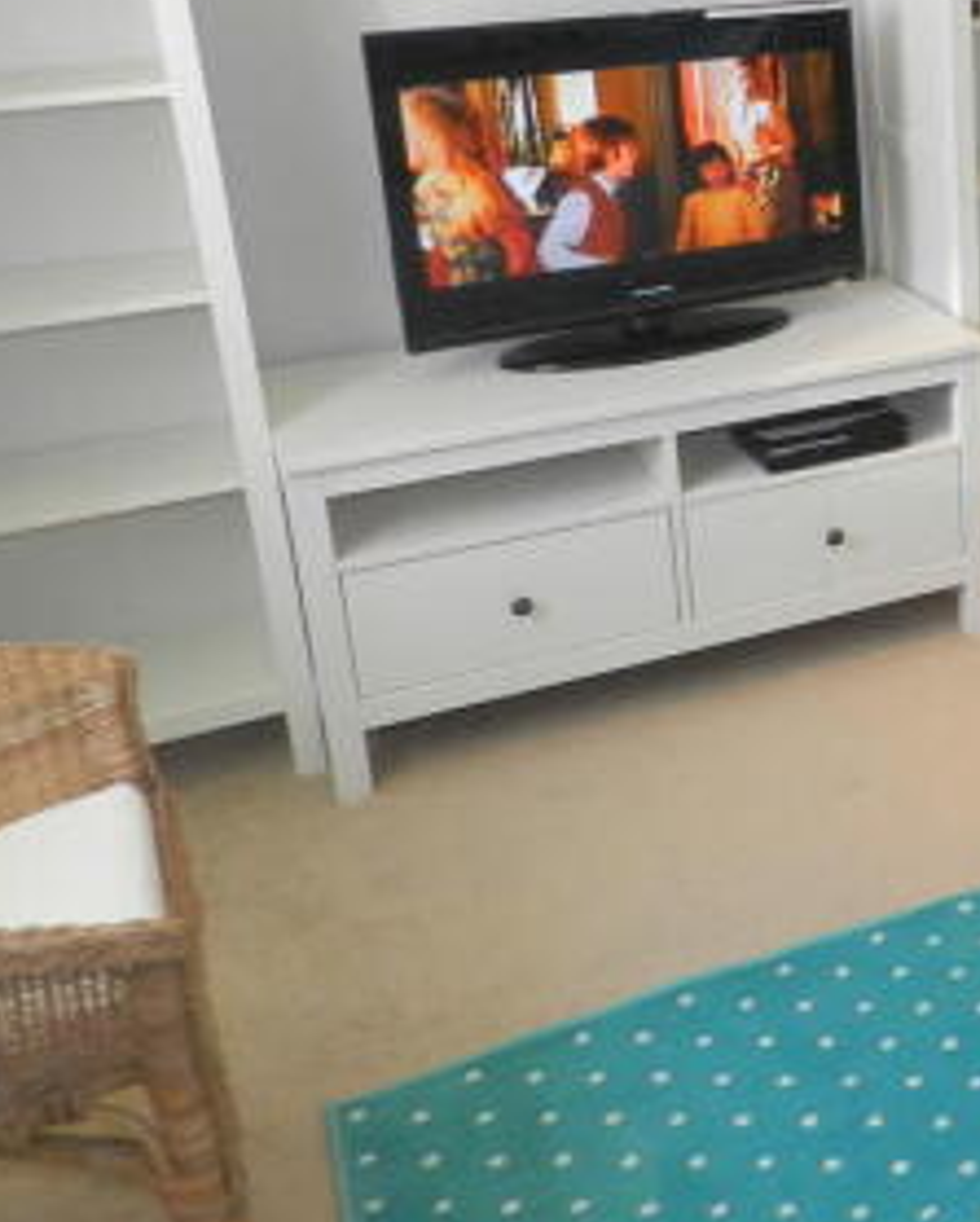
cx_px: 1114
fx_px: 1701
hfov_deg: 28.7
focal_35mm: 47
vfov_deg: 38.8
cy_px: 363
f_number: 3.4
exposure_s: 1/30
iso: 200
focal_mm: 4
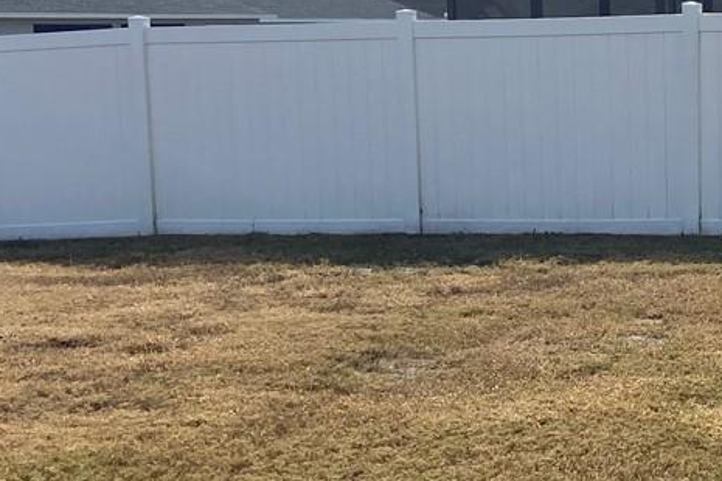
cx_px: 789
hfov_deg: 20.9
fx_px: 1865
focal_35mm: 93
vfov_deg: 14.7
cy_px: 253
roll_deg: -0.5
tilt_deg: -7.1
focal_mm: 4.25
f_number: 1.8
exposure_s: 1/4608
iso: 32
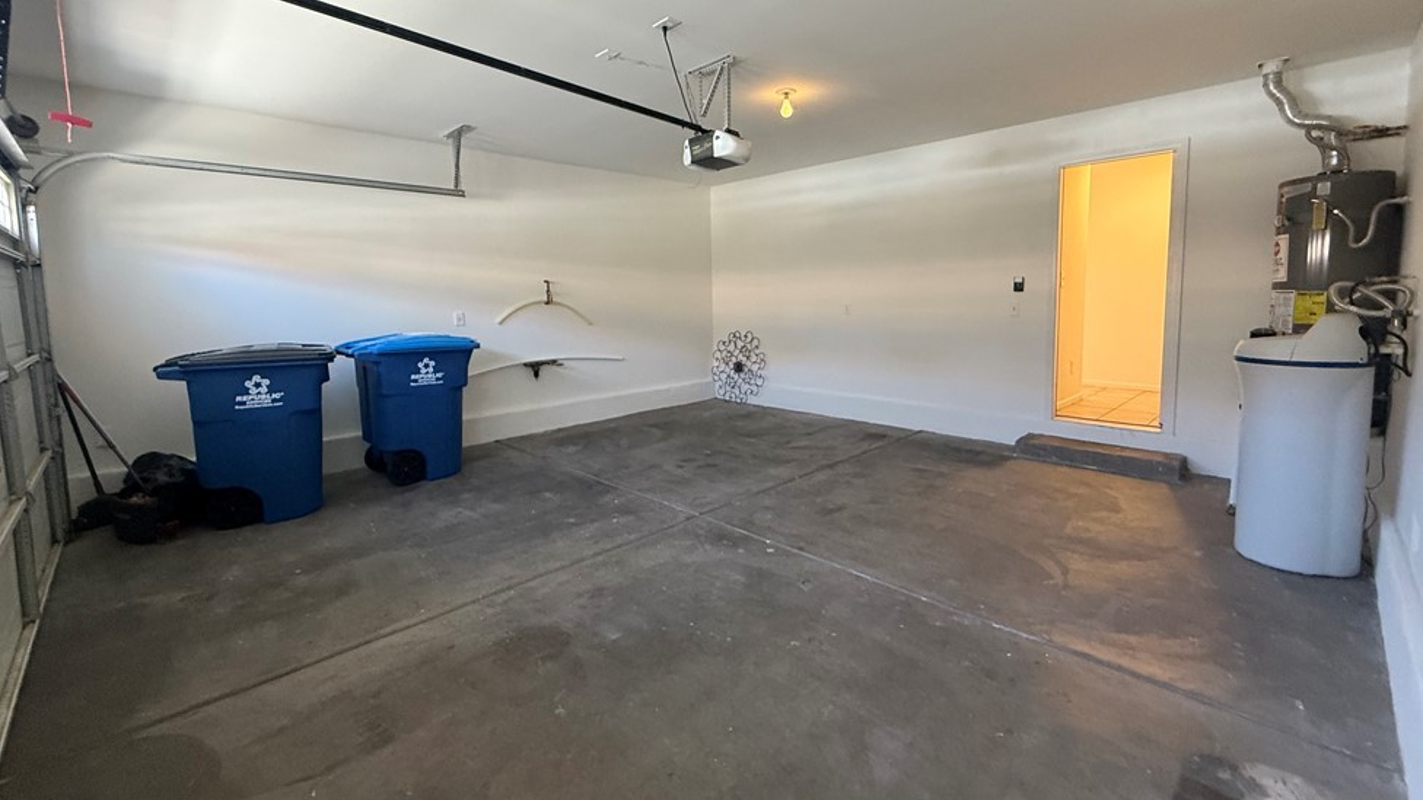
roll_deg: +1.3
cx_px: 723
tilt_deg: -4.3
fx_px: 604
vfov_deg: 66.8
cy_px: 350
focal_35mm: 16
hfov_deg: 99.4
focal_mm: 2.22
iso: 500
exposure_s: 1/60
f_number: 2.2
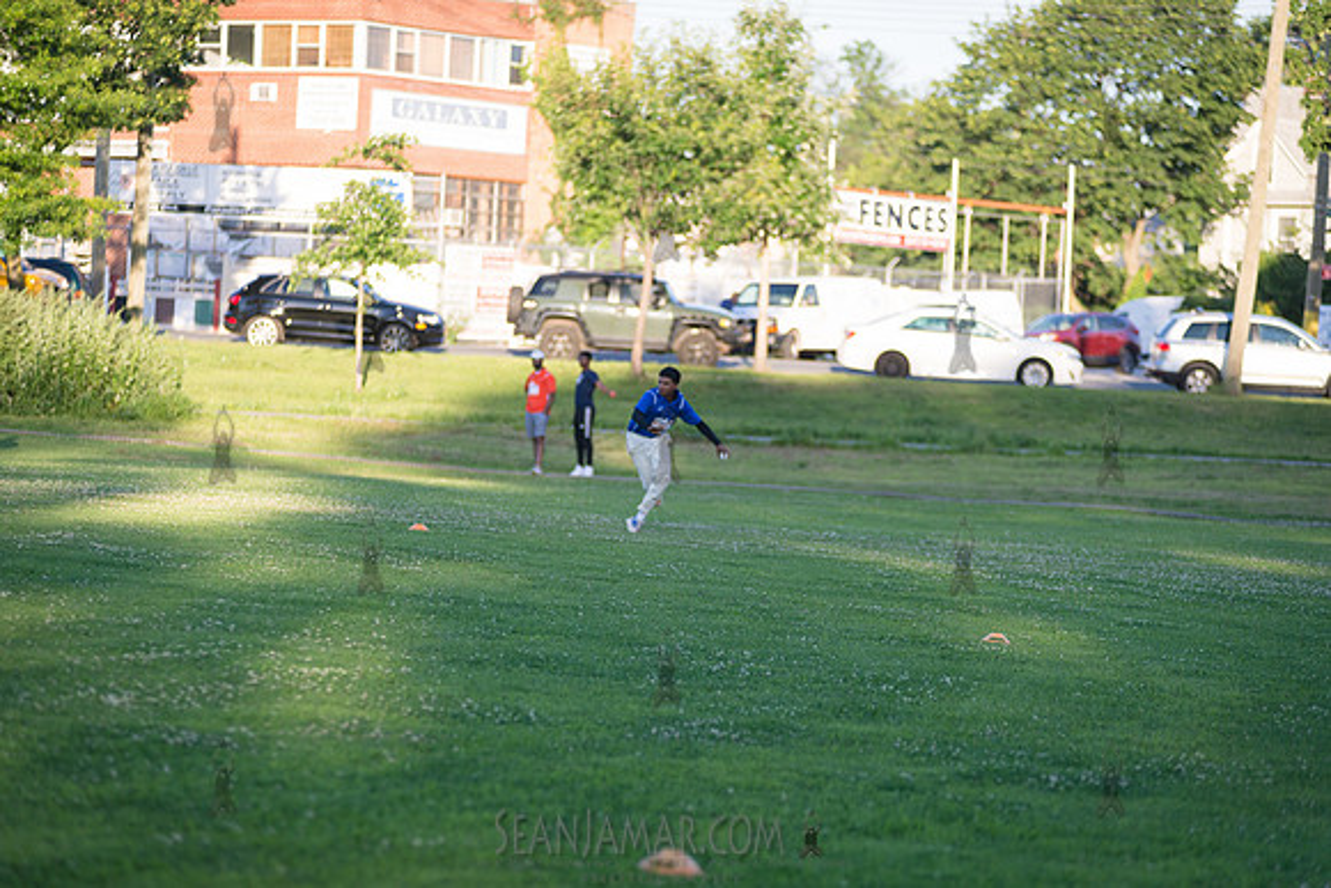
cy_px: 444
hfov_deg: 15.2
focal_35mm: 135
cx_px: 666
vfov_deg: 10.2
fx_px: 4992
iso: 400
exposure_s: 1/1600
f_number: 2.8
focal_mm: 135
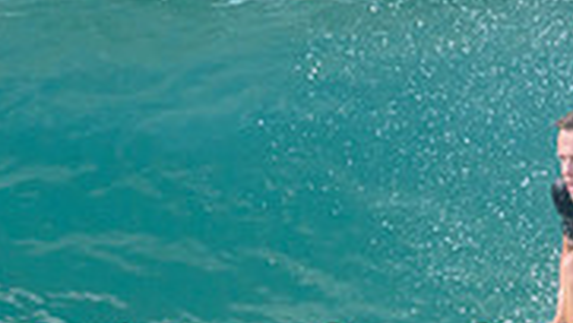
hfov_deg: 1.0
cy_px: 300
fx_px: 31997
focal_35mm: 2105
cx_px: 422
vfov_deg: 0.6
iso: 1600
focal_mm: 560
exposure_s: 1/2000
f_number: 11
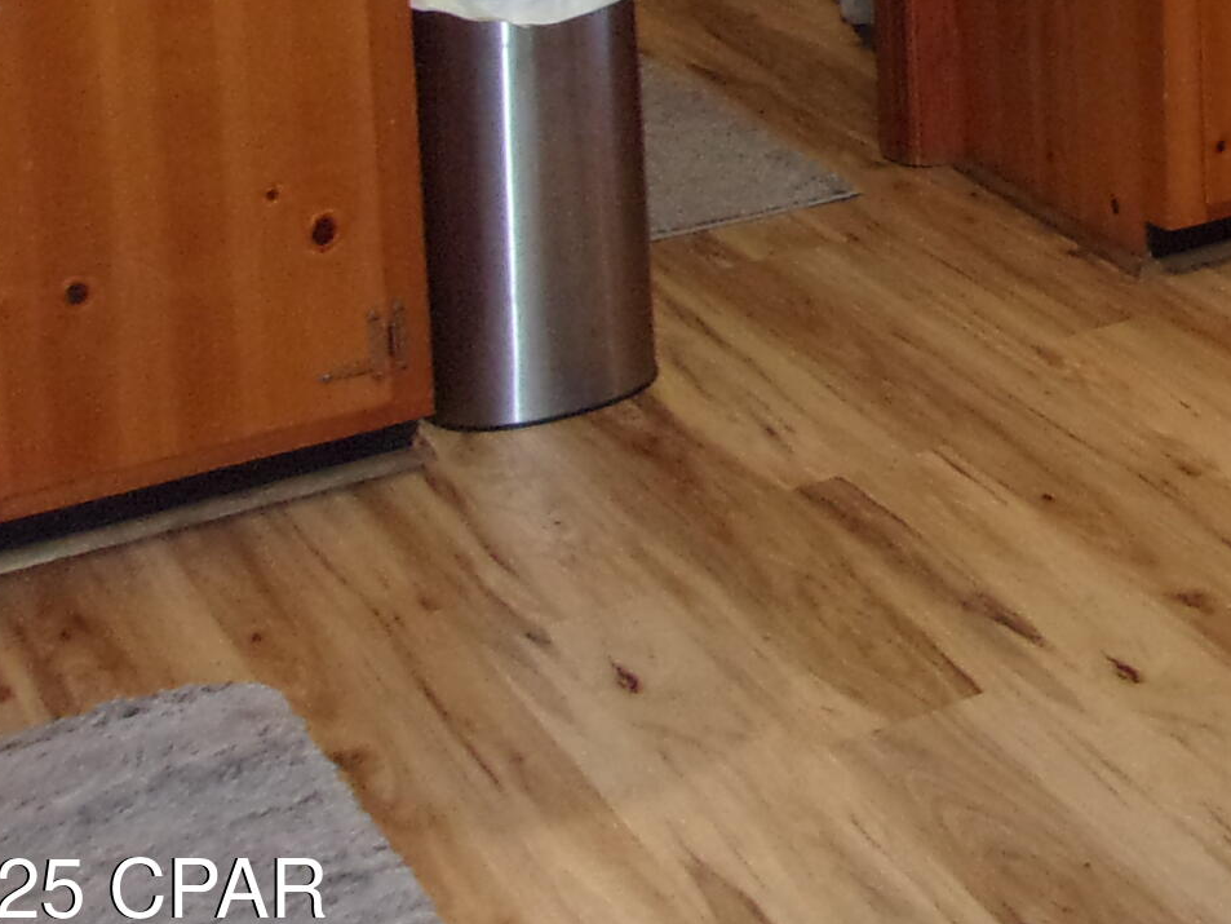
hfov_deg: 20.2
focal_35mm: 85
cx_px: 1775
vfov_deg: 16.0
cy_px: -432
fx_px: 3023
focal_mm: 4.9
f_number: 3
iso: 250
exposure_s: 1/34
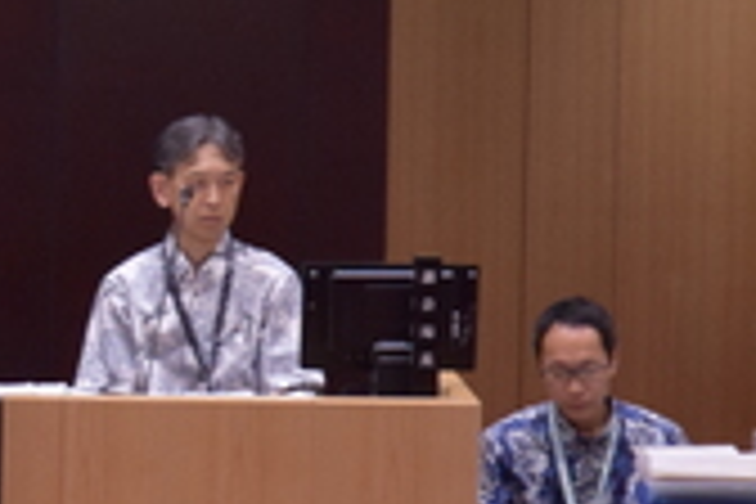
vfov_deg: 3.6
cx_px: -328
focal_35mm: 381
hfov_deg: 5.4
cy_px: 227
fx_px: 8000
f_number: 4.5
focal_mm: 70
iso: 1600
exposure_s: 1/200
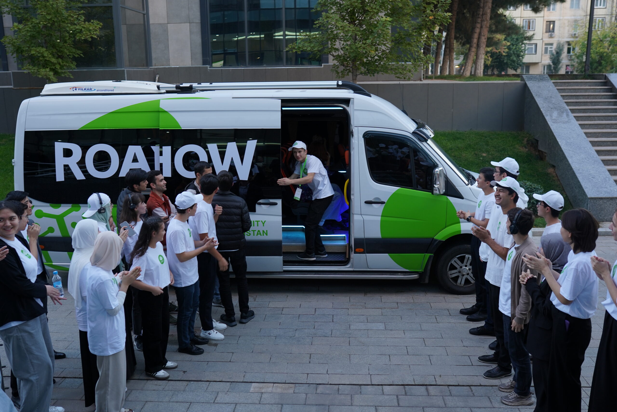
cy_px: 206
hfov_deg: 54.4
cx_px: 308
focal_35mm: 35
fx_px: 600
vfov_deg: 37.9
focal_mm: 35
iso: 400
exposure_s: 1/125
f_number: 3.5
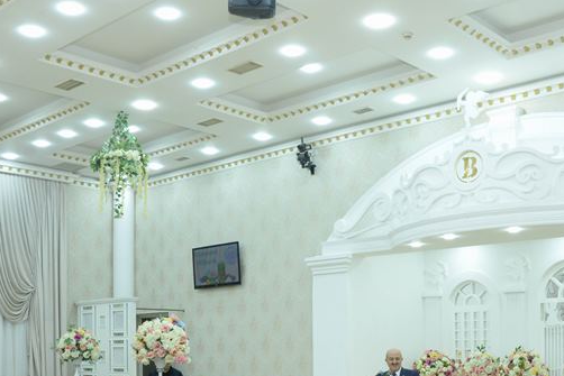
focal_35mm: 49
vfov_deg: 26.5
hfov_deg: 40.3
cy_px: 346
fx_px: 768
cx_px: 300
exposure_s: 1/160
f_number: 6.3
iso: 1600
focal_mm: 24
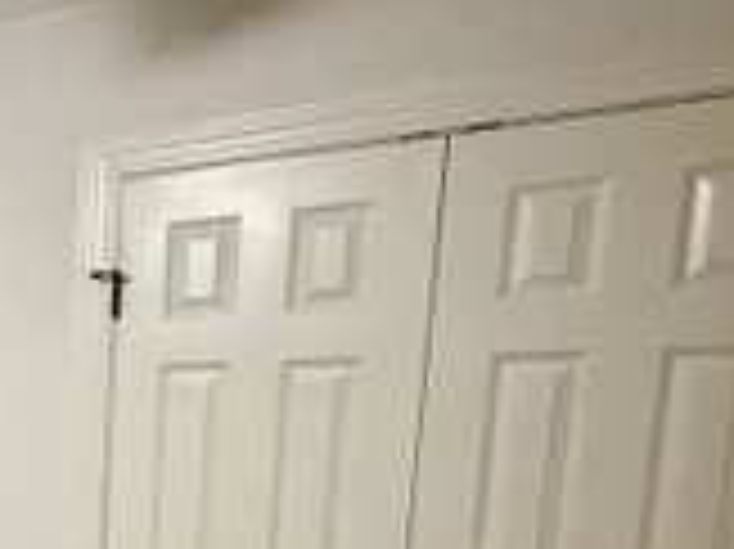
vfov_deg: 24.7
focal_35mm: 55
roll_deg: +1.9
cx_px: -372
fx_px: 1165
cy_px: 603
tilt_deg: -10.0
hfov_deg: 25.8
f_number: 2.2
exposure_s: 1/40
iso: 800
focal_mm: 2.22
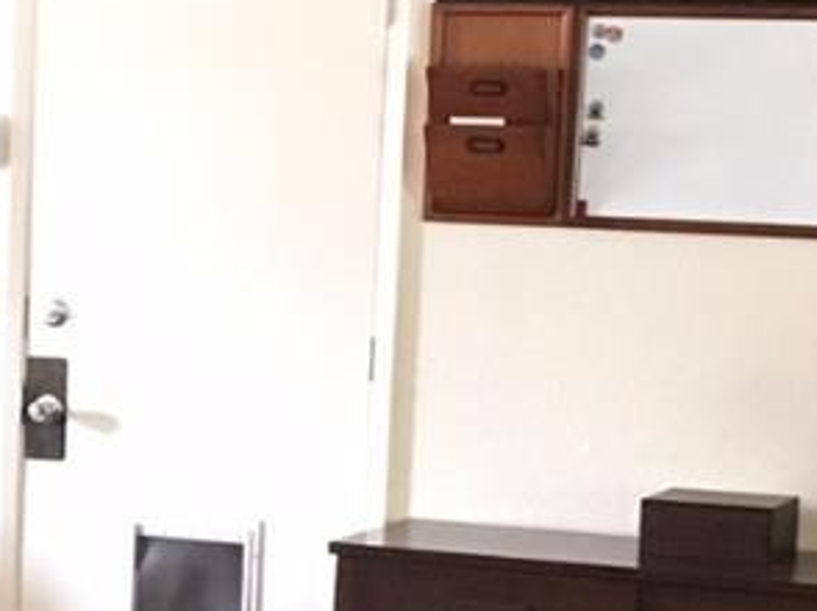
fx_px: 3490
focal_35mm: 148
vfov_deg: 9.9
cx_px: -39
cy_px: 653
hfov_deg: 13.1
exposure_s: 1/15
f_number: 2.2
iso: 200
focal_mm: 4.15
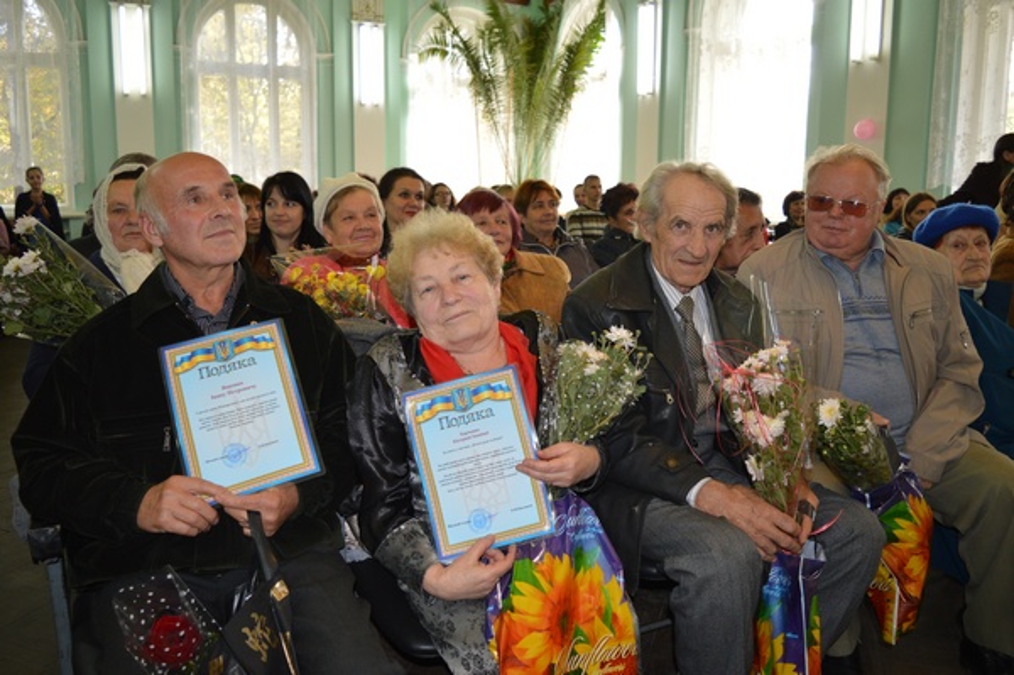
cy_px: 338
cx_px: 507
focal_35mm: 27
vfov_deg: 47.9
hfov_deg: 67.4
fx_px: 760
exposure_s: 1/80
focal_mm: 18
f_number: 4
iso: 400
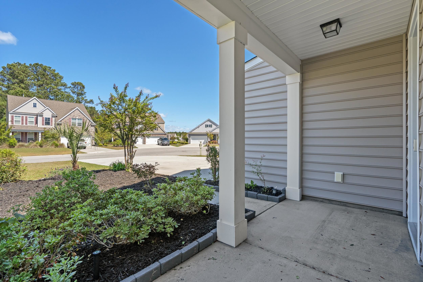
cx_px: 212
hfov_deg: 96.7
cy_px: 141
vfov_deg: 73.8
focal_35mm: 16
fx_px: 188
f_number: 8
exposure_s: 1/60
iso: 320
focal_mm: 16
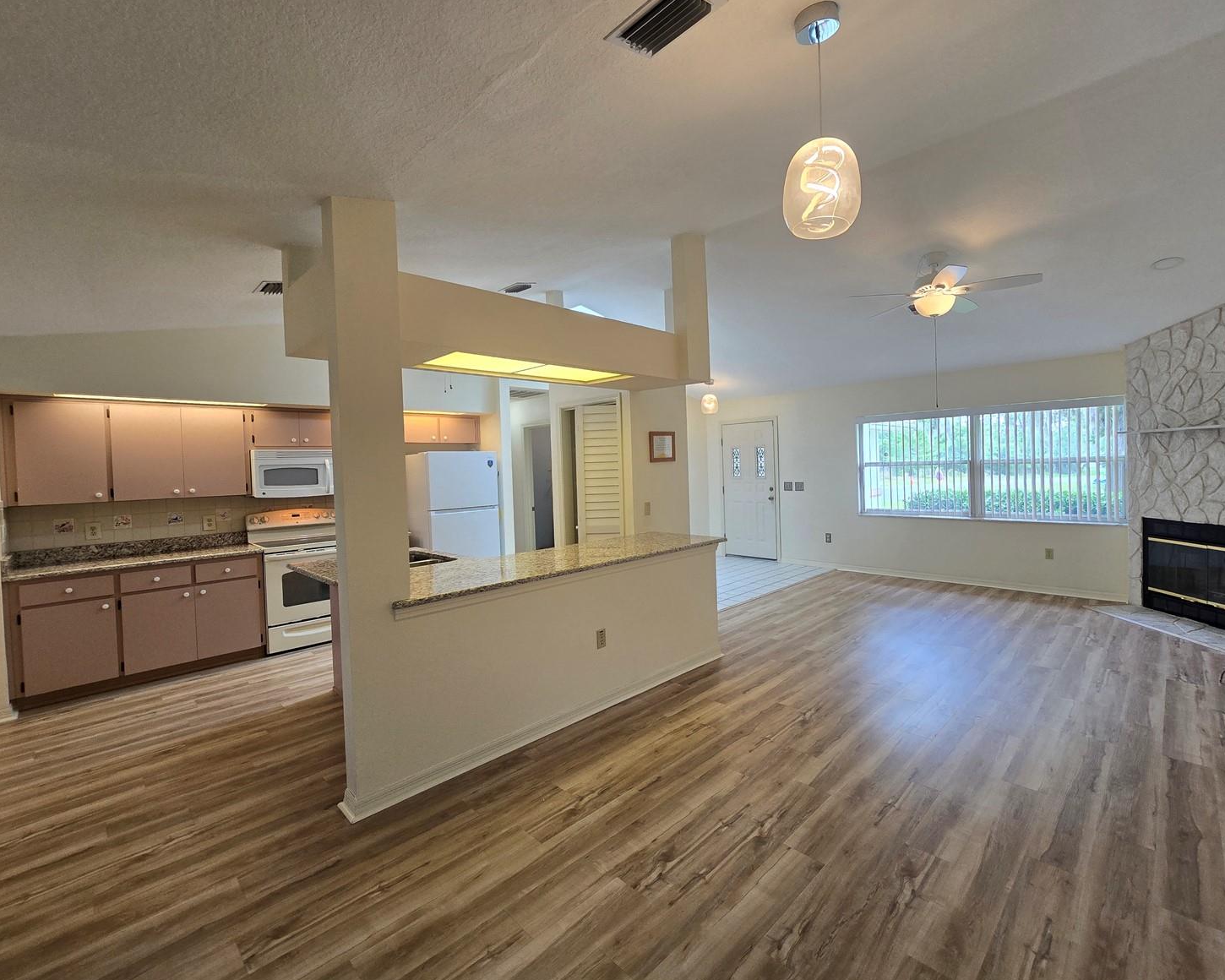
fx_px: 508
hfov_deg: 100.6
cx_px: 646
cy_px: 478
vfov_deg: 88.0
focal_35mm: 14
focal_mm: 2.2
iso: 80
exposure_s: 1/60
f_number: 2.2
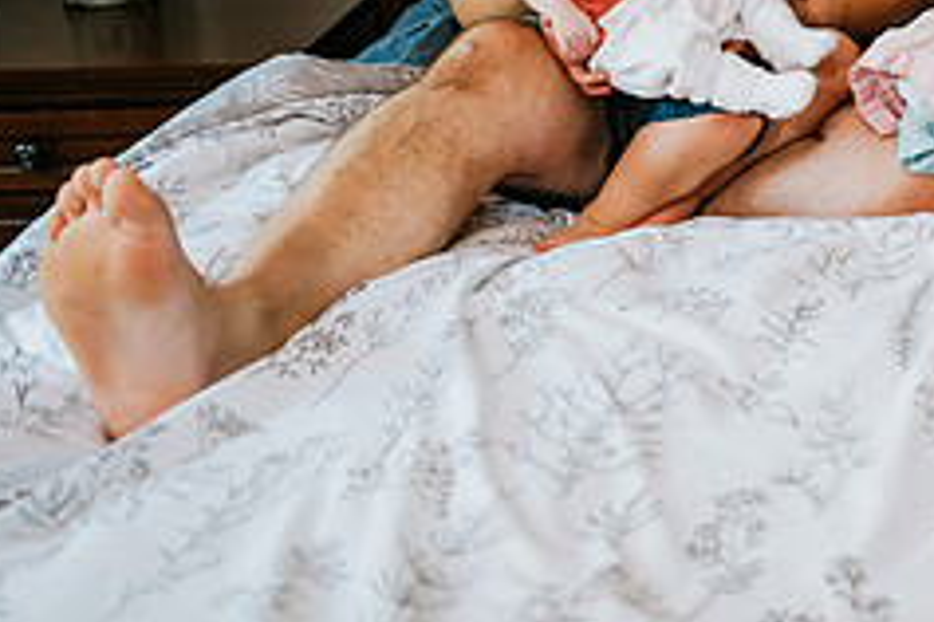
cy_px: -124
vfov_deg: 19.4
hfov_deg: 28.7
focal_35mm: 66
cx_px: 922
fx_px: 1712
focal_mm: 27
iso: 1000
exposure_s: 1/250
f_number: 2.8
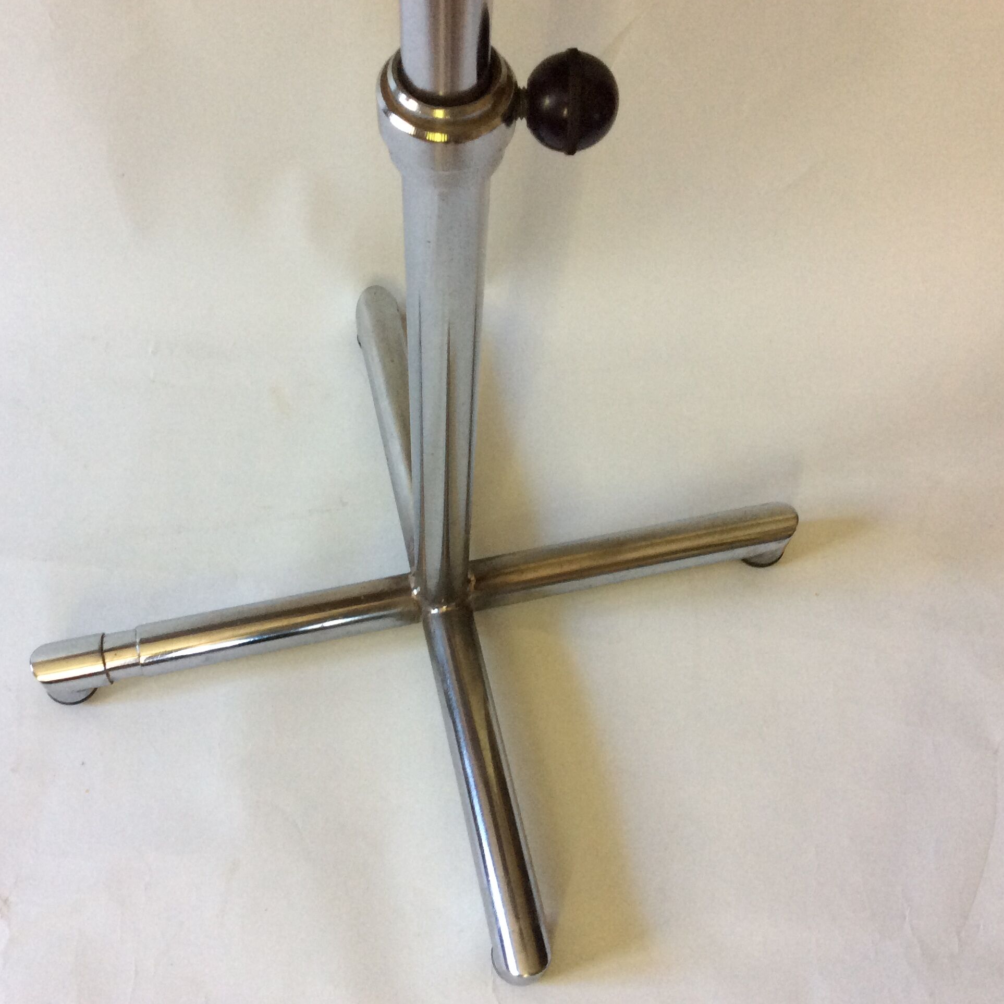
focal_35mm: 38
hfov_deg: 43.8
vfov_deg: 43.9
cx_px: 450
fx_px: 1247
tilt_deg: -64.2
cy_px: 500
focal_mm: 3.3
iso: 80
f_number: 2.4
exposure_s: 1/25
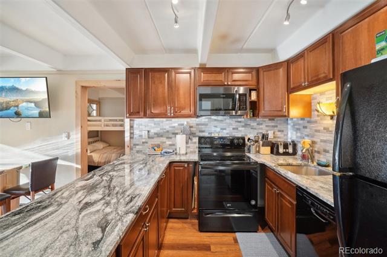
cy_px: 128
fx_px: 161
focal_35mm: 15
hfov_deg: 100.4
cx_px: 194
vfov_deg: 77.3
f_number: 8
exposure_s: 1/10
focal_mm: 10
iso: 400
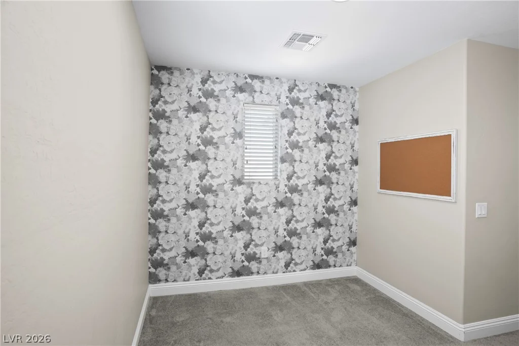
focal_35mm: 17
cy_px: 173
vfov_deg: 70.5
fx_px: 245
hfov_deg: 93.3
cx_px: 260
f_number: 8
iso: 400
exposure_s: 1/1.25
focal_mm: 17
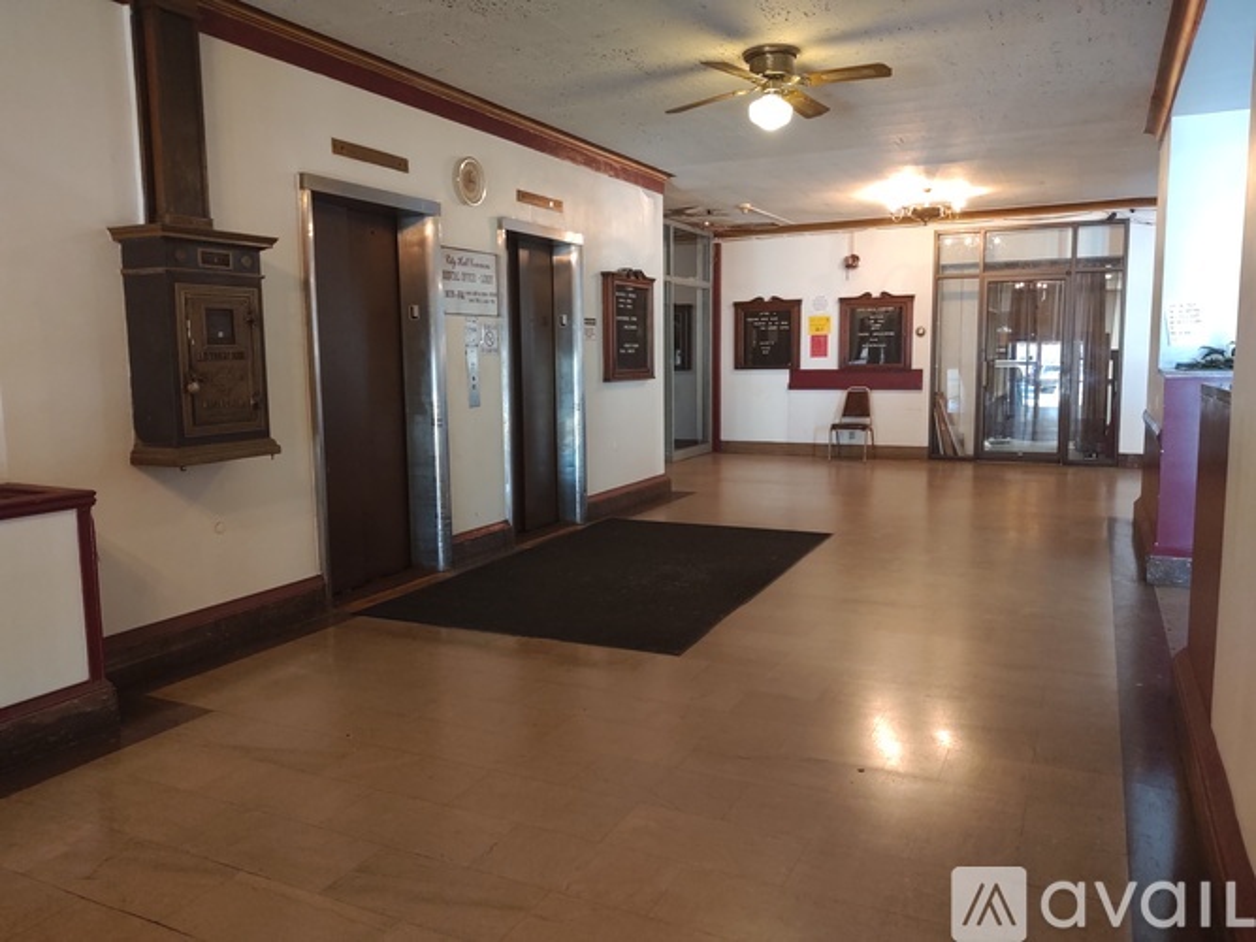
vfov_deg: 51.3
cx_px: 628
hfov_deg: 65.3
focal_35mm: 27
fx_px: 979
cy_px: 471
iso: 381
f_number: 1.7
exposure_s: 1/33
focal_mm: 4.75
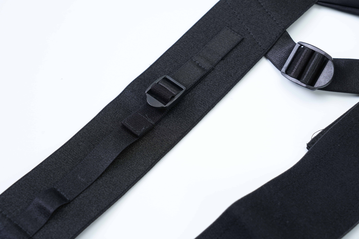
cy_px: 120
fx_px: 828
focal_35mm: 83
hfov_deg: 24.5
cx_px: 180
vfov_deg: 16.5
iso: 100
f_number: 10
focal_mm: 83
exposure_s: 1/3
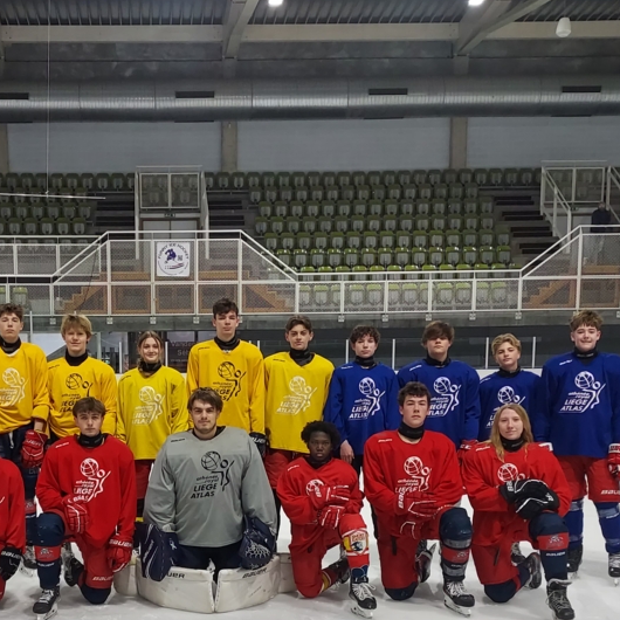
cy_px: 488
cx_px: 142
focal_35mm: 48
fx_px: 973
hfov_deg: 34.5
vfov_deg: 34.4
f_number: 1.8
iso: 200
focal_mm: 4.6
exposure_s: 1/60
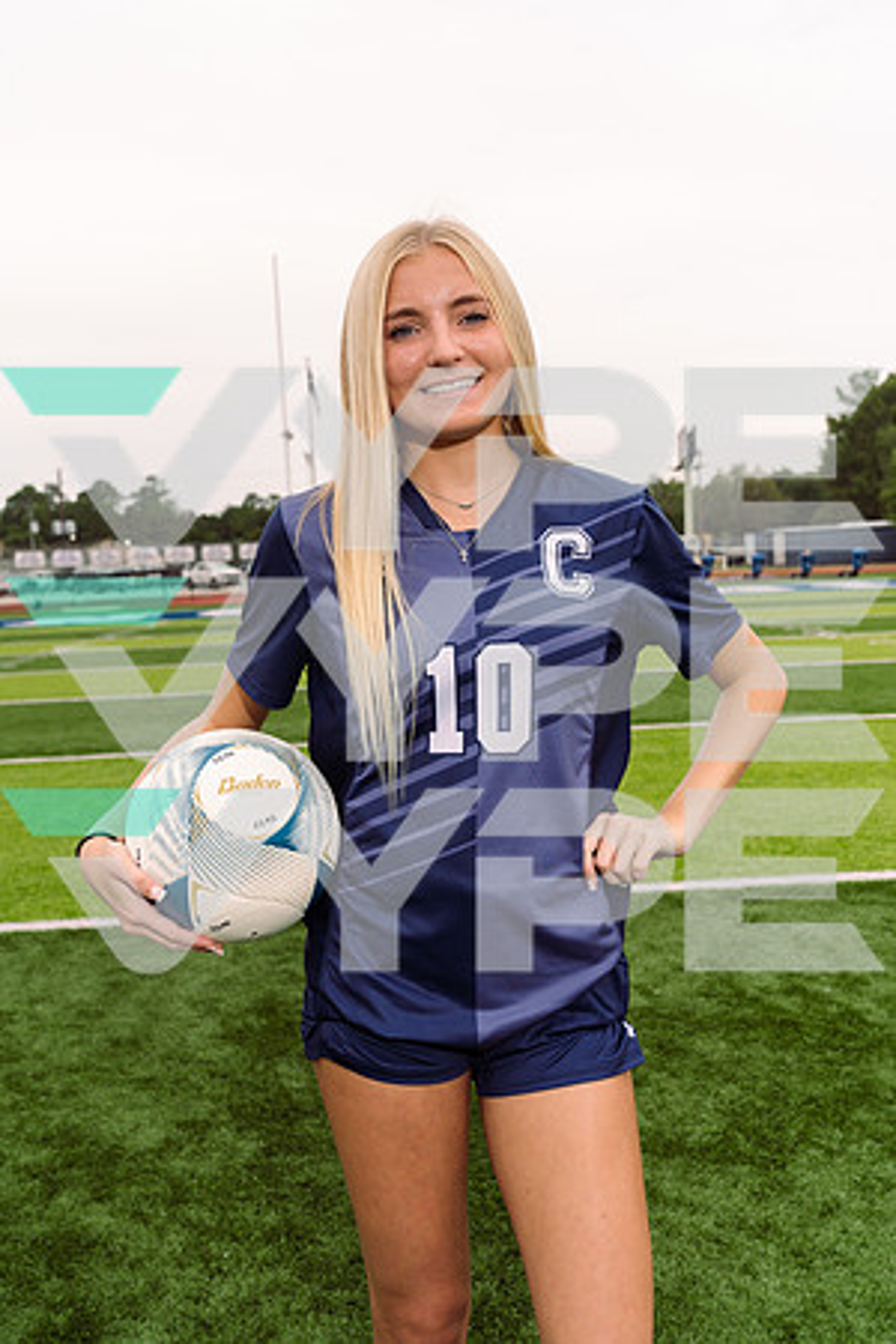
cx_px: 448
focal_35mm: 35
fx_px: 1307
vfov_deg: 54.4
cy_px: 672
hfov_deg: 37.9
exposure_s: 1/250
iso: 100
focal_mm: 35
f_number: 5.6
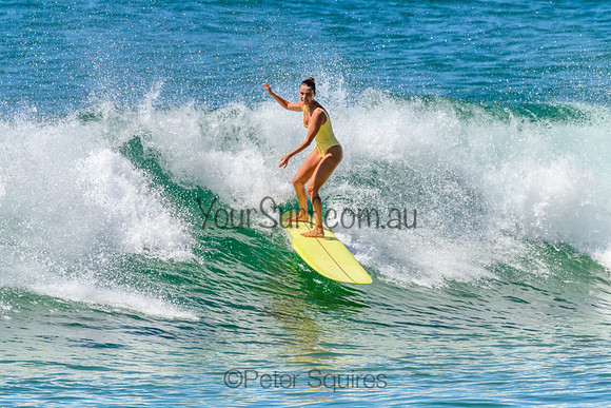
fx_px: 18683
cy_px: 139
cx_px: 304
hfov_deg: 1.9
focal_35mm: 1101
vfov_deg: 1.3
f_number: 11
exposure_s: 1/2000
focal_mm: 800
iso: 1000
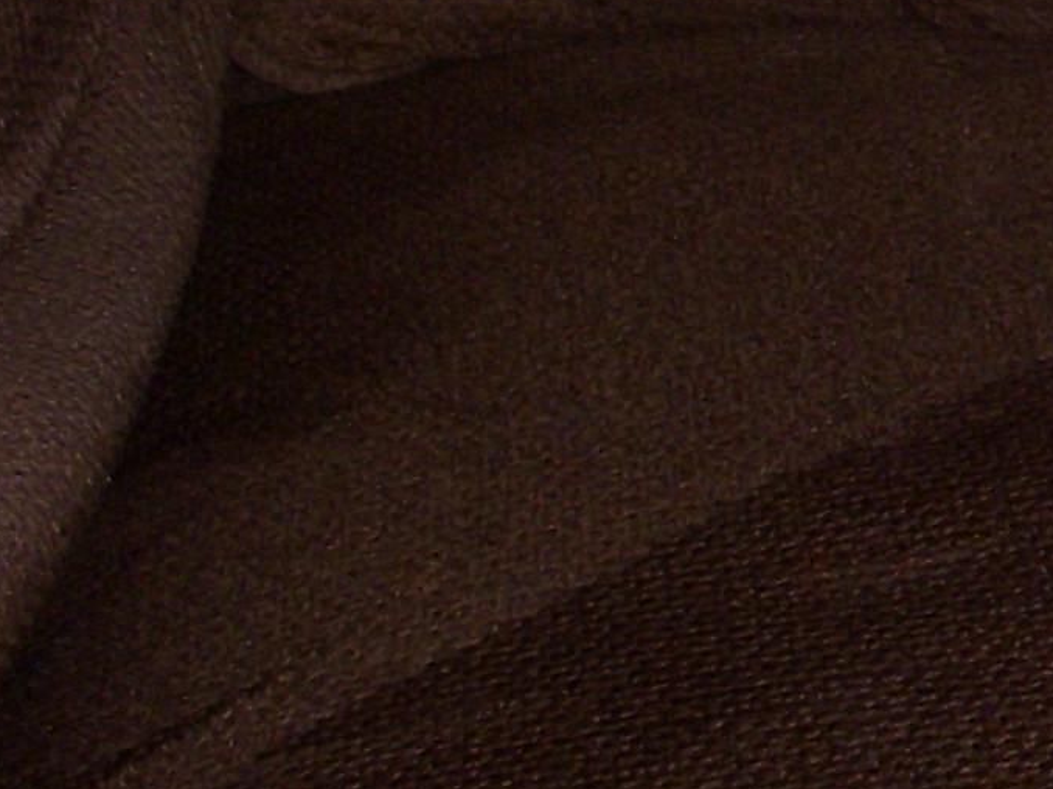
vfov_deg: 8.0
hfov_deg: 9.8
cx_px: 2327
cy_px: -233
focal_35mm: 183
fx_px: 5565
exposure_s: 1/30
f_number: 3.3
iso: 100
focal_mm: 6.3
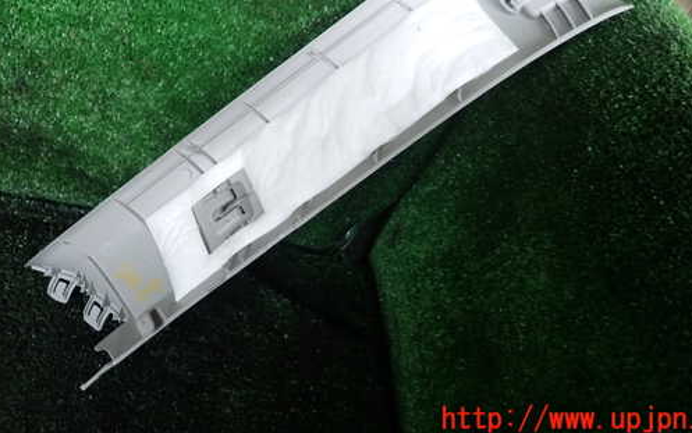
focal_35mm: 32
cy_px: 124
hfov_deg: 59.6
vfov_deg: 38.7
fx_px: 604
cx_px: 338
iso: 200
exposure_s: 1/50
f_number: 2
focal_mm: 4.5
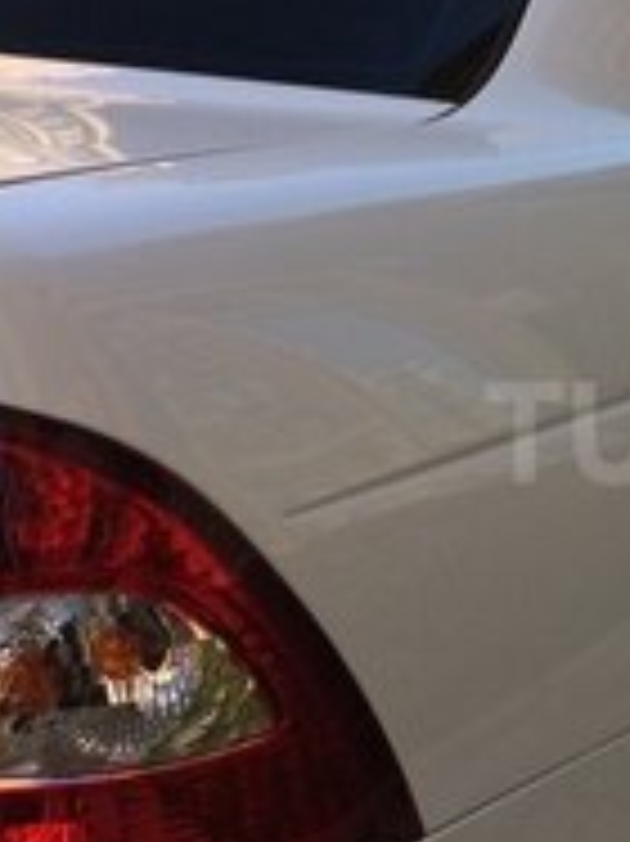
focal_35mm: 77
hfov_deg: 17.8
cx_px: 832
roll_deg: +1.0
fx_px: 1871
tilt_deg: -15.0
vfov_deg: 25.4
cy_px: 432
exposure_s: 1/684
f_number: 2.2
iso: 32
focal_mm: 4.15
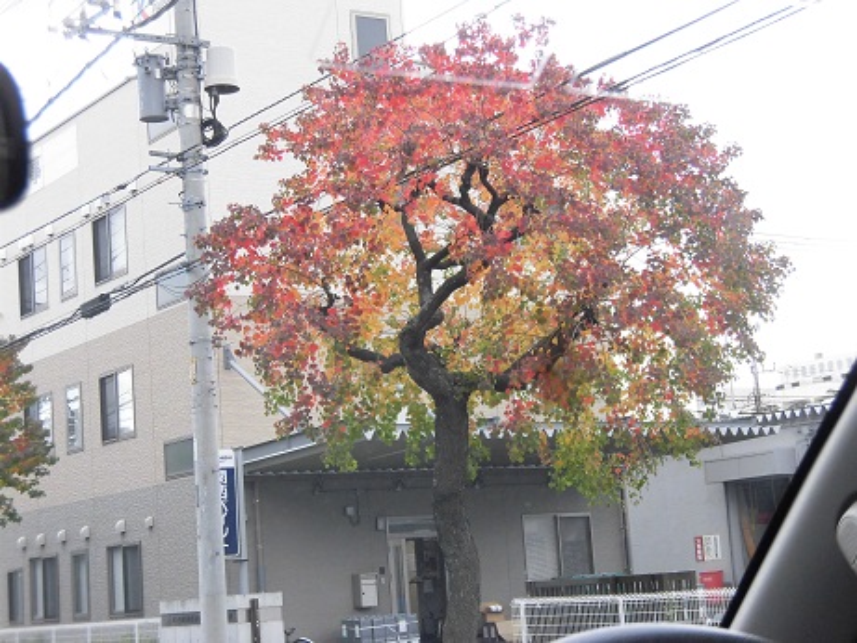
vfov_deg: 18.9
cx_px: 428
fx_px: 1932
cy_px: 322
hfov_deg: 25.0
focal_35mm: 78
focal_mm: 14
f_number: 4.5
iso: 200
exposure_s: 1/80
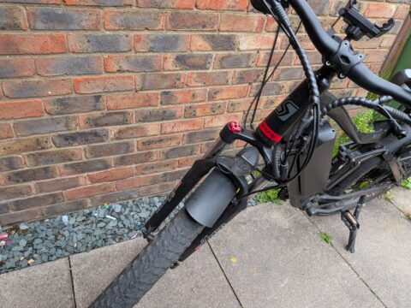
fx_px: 285
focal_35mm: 24
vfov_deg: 56.8
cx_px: 206
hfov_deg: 71.6
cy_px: 154
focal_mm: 4.53
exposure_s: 1/100
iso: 256
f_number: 1.7
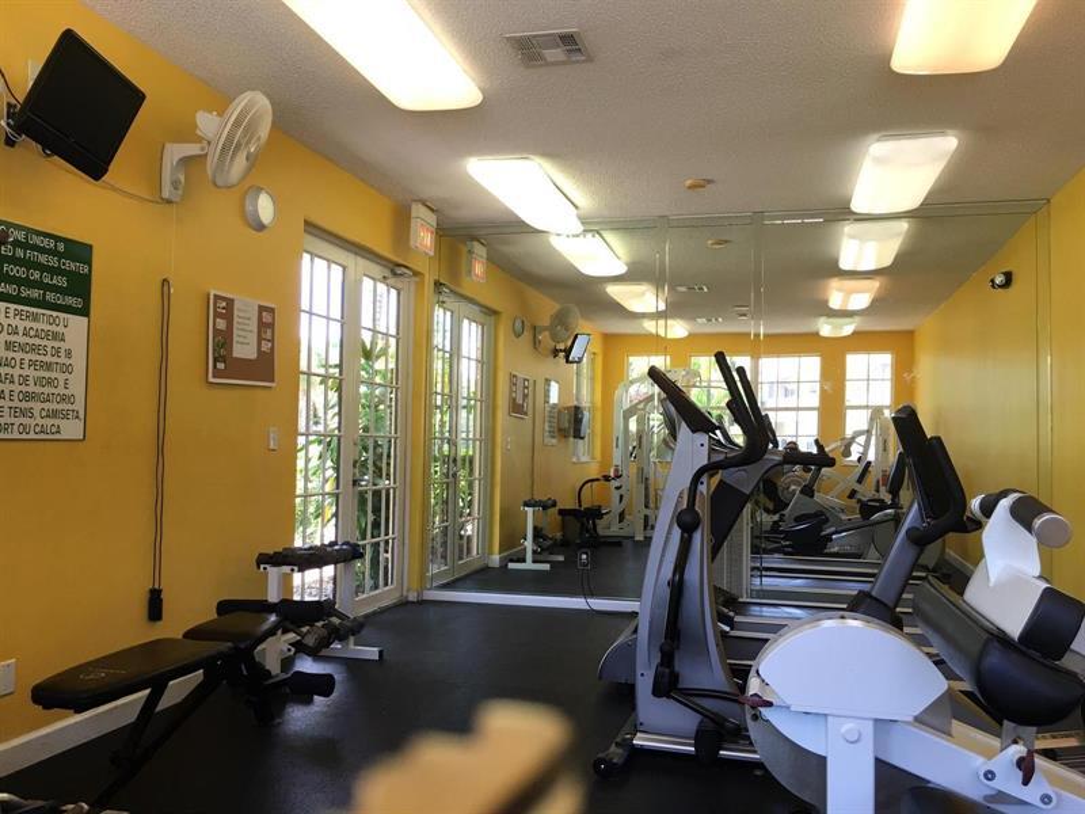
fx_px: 909
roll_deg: -0.6
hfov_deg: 61.7
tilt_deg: +3.5
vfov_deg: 48.2
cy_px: 407
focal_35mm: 29
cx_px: 542
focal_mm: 4.15
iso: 25
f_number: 2.2
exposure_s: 1/40
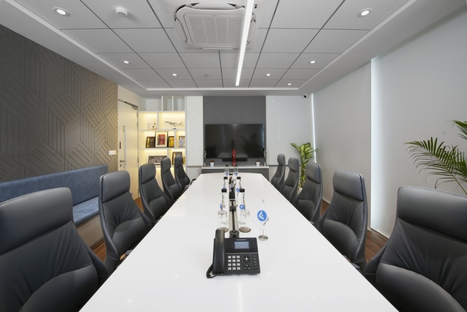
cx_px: 234
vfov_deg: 81.3
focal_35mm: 14
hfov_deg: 104.2
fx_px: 182
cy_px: 156
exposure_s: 1/10
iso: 100
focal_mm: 14
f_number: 8
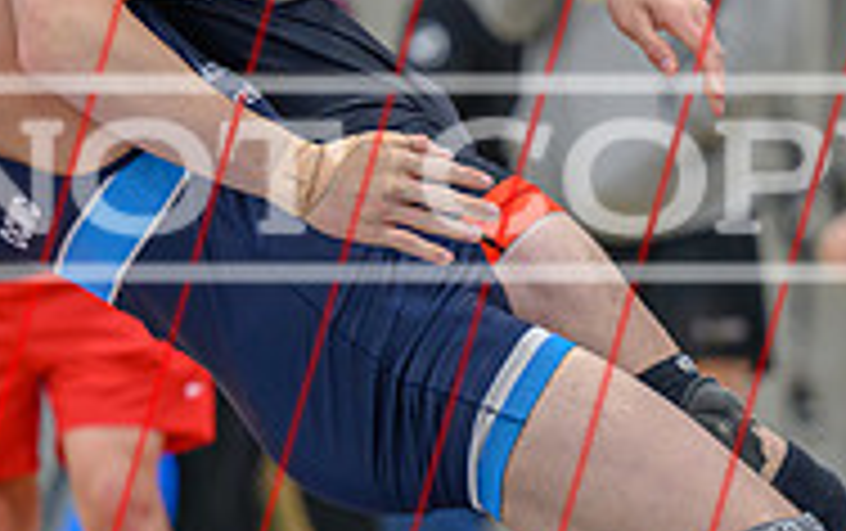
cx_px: 60
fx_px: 11750
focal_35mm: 509
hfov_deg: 4.1
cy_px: 330
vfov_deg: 2.6
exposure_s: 1/640
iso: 1600
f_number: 2.8
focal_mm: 140
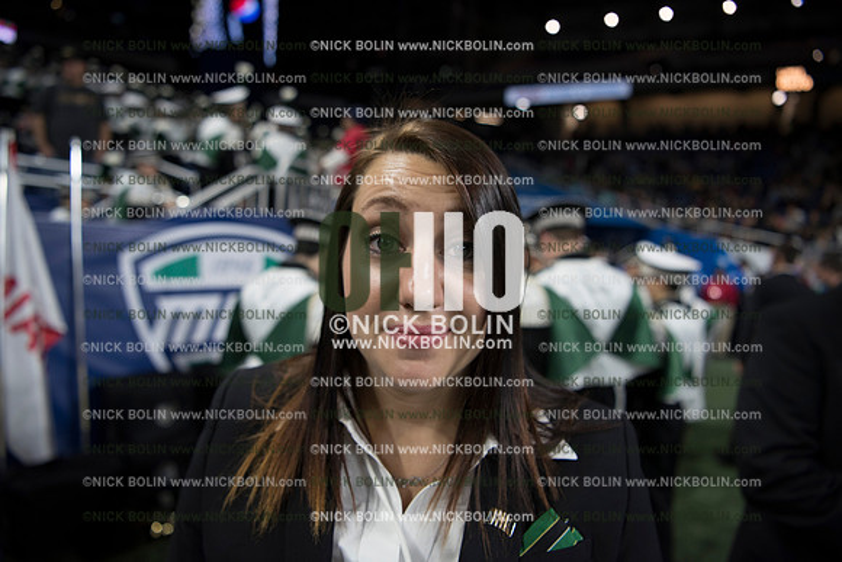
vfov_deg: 53.2
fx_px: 561
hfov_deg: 73.7
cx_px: 421
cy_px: 281
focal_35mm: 24
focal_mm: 24
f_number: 2.8
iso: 1250
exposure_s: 1/1250
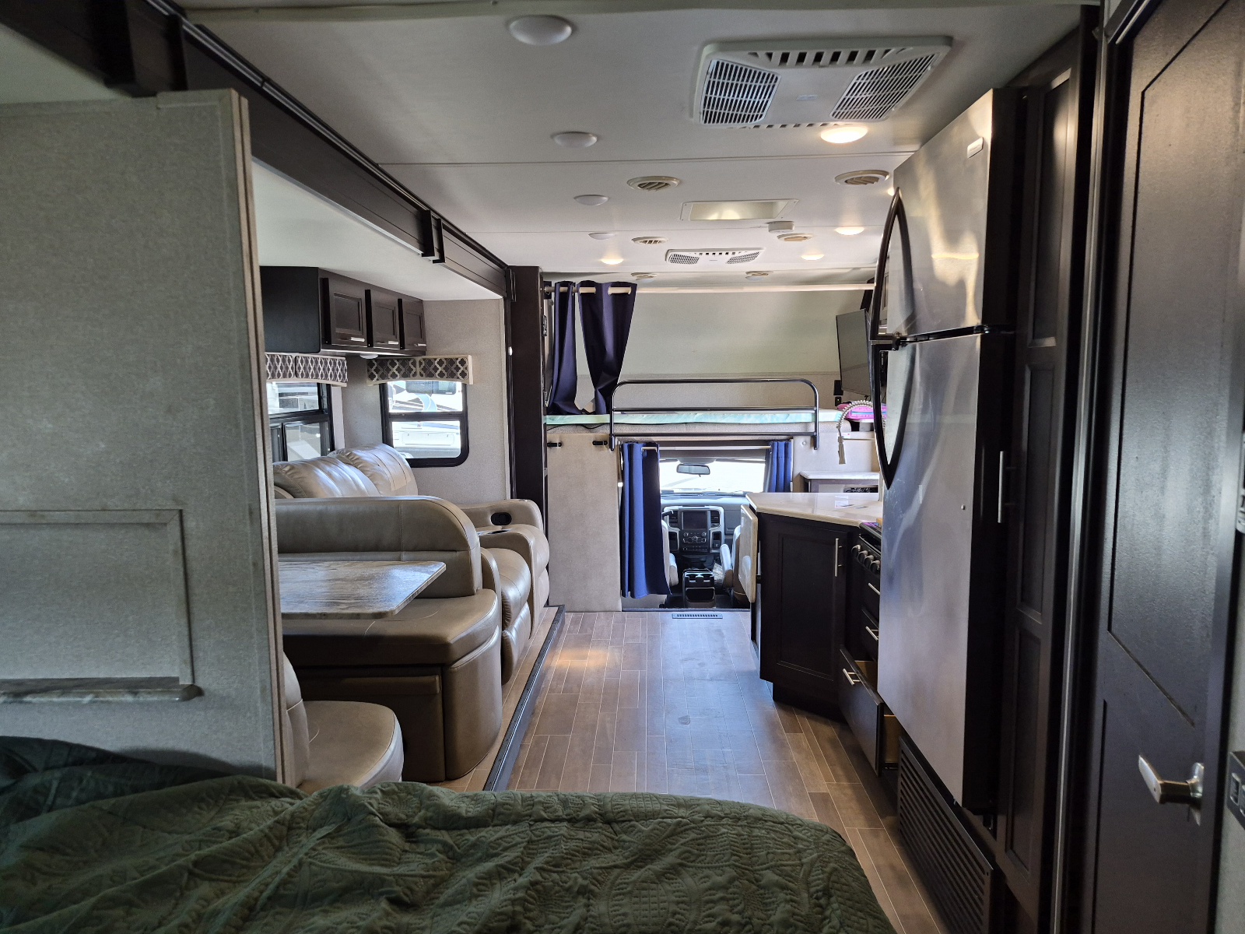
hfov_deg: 73.9
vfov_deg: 58.9
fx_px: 827
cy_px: 467
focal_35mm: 23
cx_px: 622
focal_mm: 5.4
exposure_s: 1/120
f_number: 1.8
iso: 320
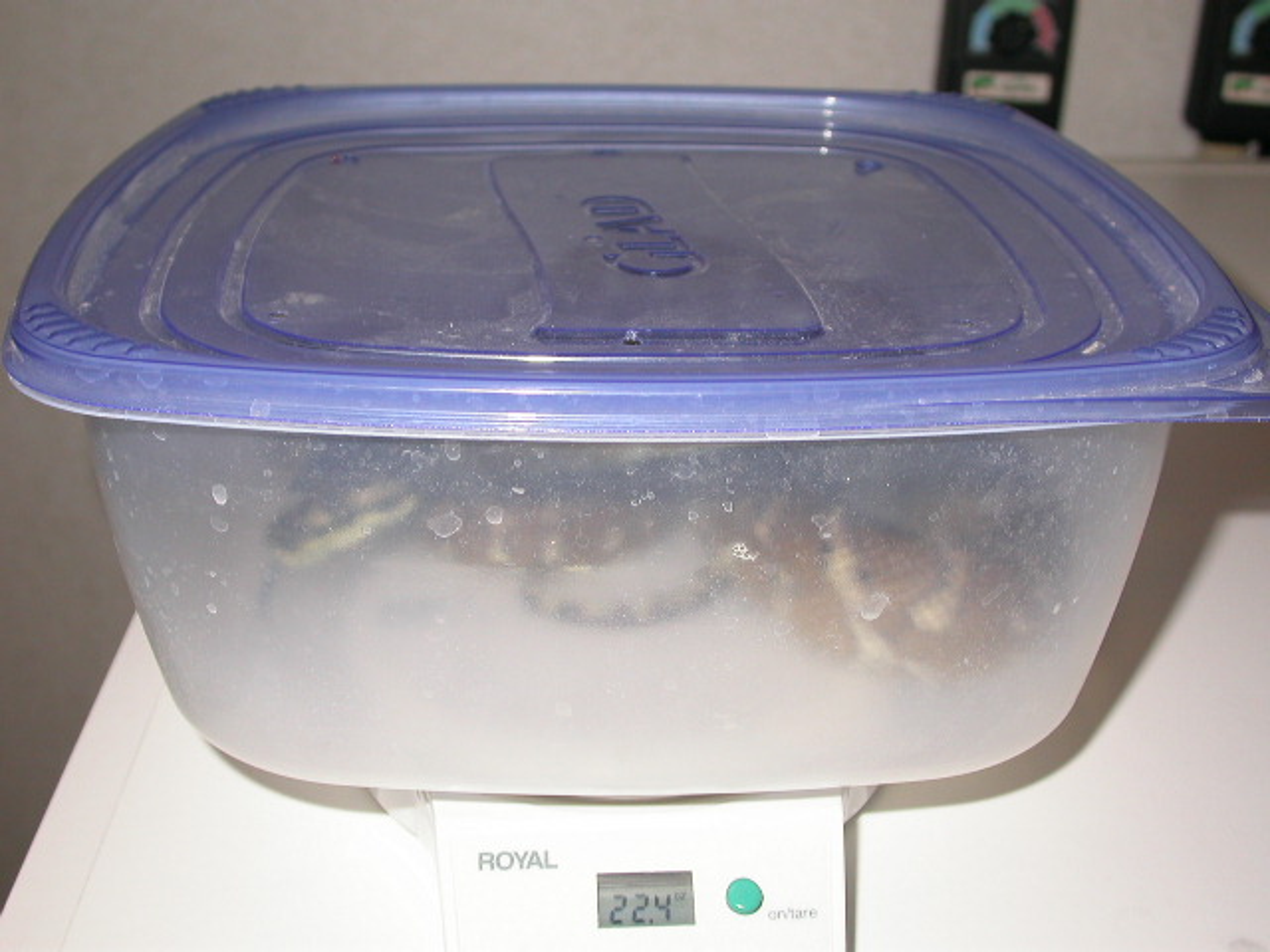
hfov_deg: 38.9
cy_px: 476
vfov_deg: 29.7
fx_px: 1798
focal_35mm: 49
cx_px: 635
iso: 100
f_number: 2.8
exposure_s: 1/60
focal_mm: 10.2
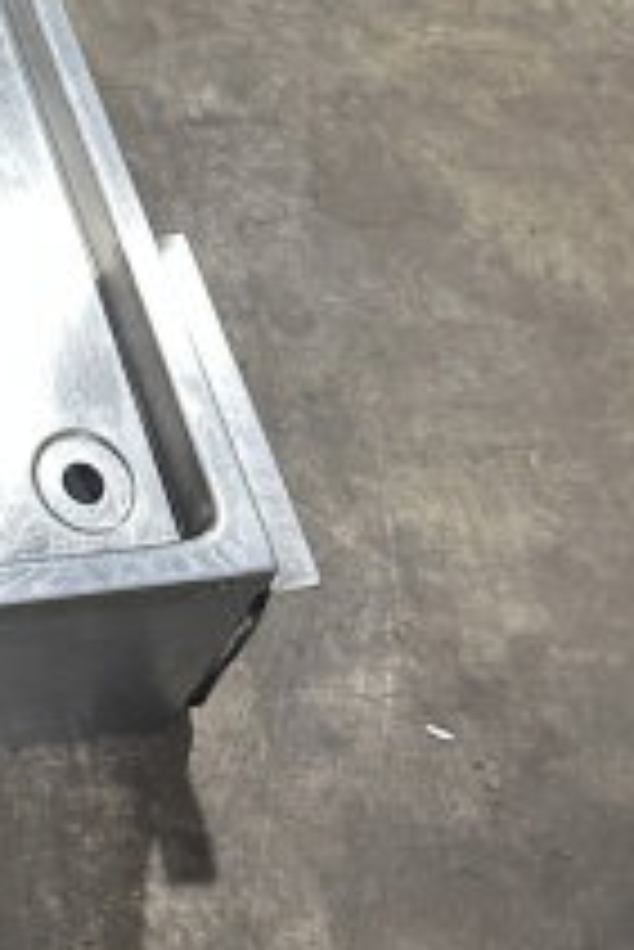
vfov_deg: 19.0
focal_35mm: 96
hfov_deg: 13.1
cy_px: -412
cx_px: -468
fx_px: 2532
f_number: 1.78
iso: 250
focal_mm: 6.86
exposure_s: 1/60
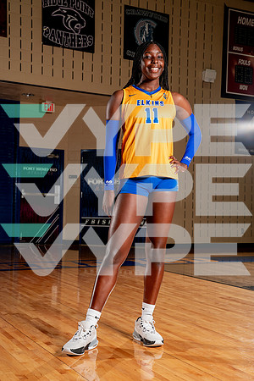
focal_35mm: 49
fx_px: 519
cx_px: 127
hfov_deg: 27.5
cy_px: 190
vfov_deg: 40.3
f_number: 5.6
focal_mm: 49
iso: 200
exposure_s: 1/250
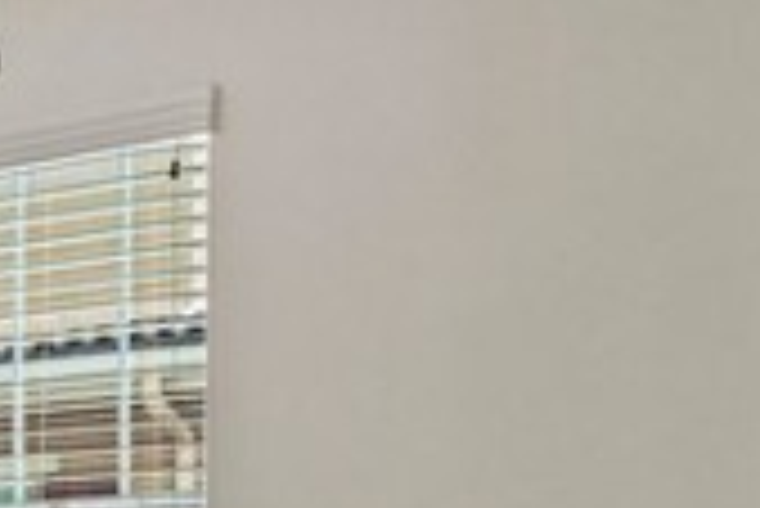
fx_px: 2557
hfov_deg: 15.3
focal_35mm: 121
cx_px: -477
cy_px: 733
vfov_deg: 11.0
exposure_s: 1/30
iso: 400
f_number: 10
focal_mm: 20
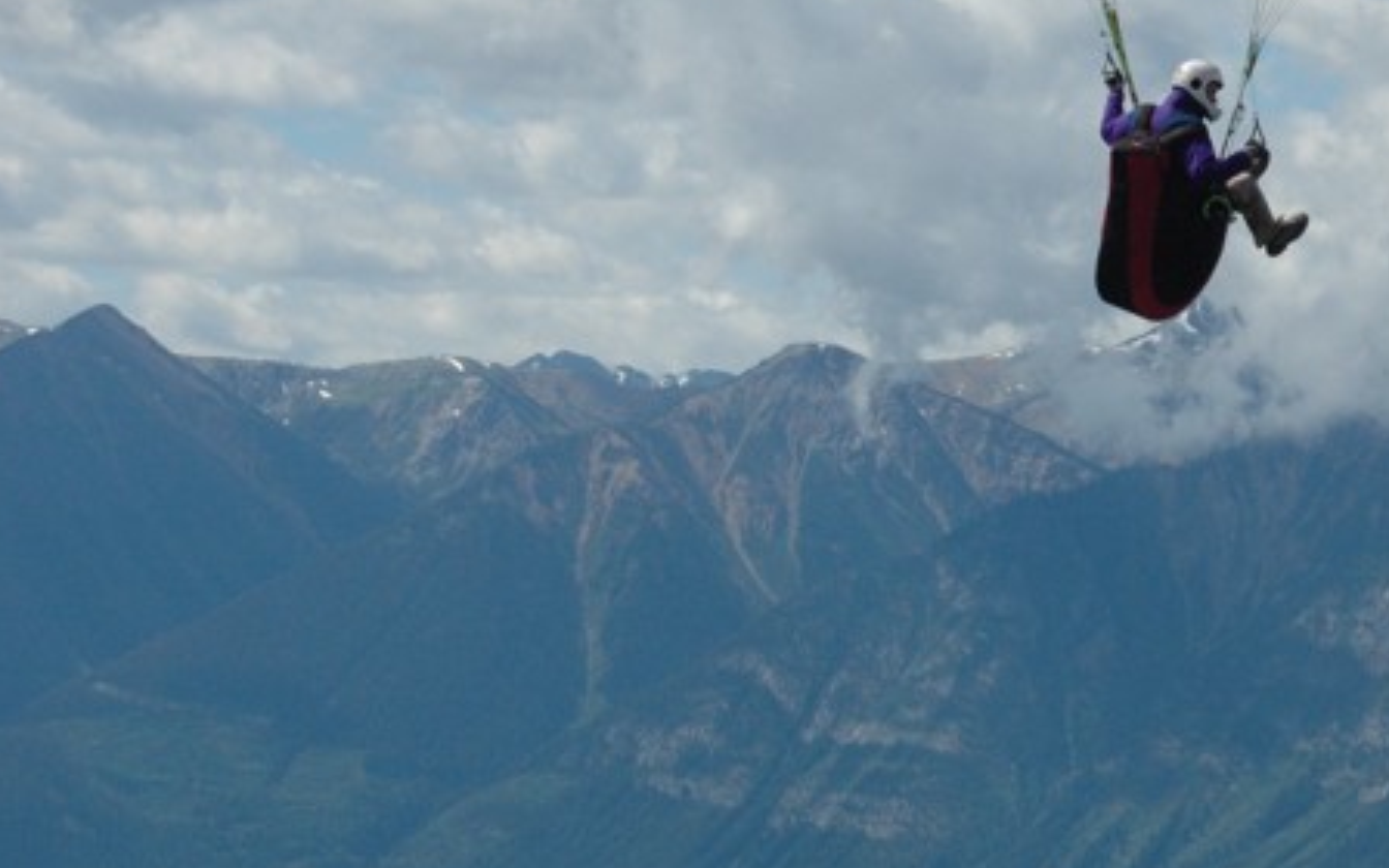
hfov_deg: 10.9
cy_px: 189
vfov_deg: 6.9
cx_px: 1209
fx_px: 7230
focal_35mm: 191
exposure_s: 1/500
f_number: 11
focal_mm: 70
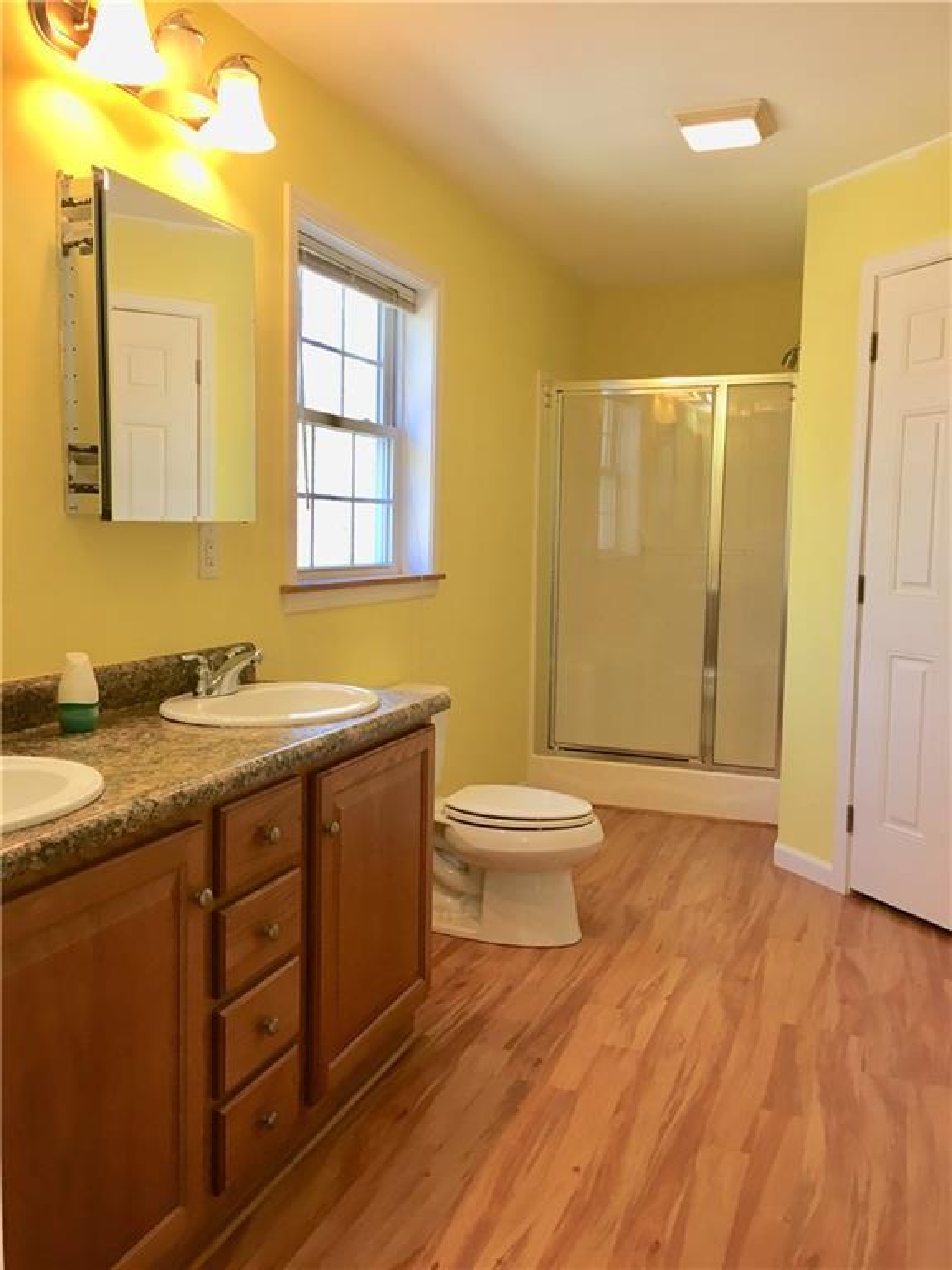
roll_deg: +0.4
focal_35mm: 29
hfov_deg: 48.2
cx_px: 476
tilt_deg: -5.8
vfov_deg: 61.7
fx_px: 1063
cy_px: 635
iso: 50
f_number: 2.2
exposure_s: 1/30
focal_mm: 4.15
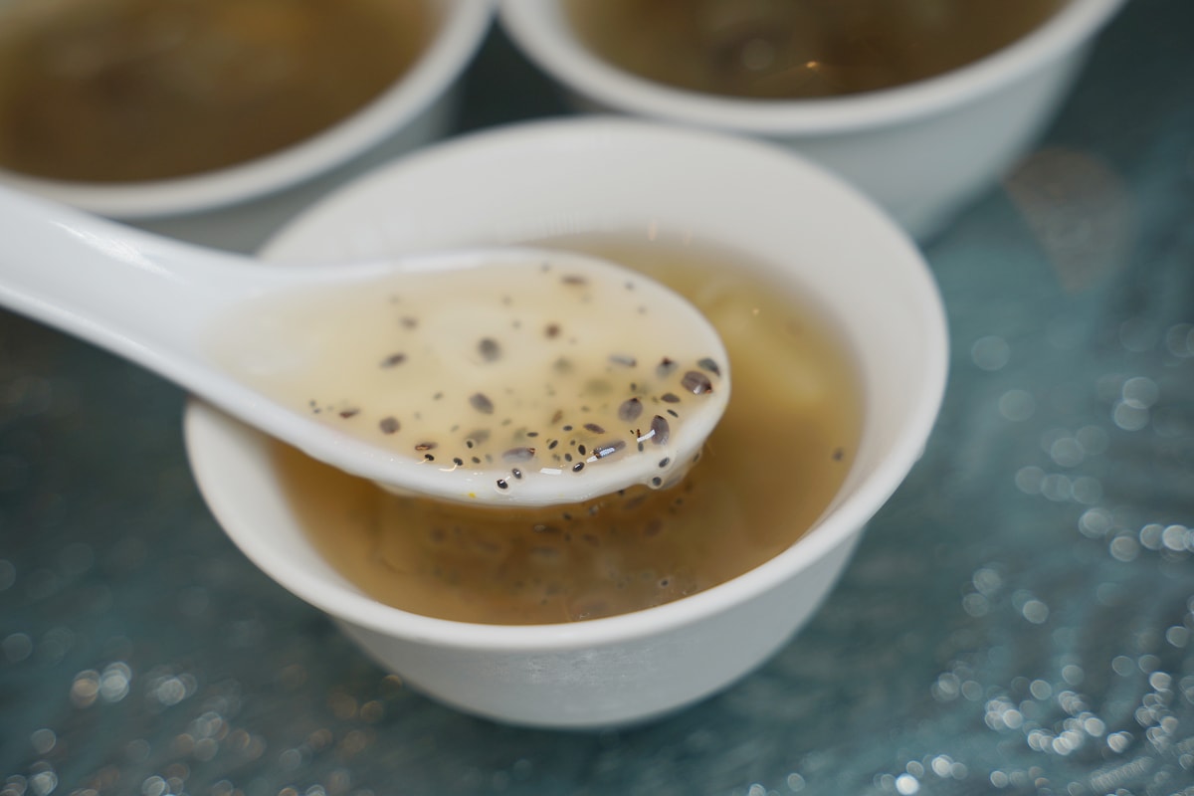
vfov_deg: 18.2
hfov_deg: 27.0
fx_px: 2487
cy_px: 398
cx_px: 597
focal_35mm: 75
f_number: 4
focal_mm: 75
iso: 100
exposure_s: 1/80
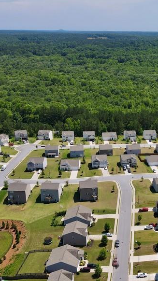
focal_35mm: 46
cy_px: 172
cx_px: 130
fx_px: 343
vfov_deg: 44.3
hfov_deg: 25.4
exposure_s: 1/800
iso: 100
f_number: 2.8
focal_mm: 4.5
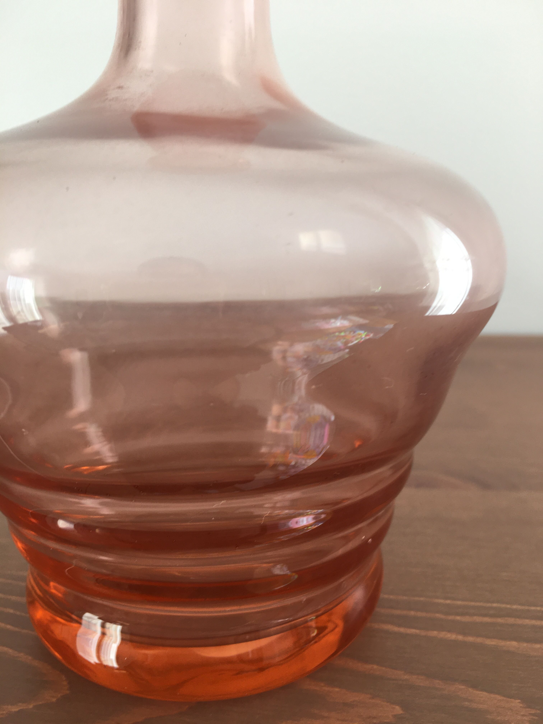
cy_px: 362
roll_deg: -0.1
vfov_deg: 61.7
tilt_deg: -14.1
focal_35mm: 29
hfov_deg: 48.2
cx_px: 272
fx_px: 607
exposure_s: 1/50
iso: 25
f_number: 2.2
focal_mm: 4.15
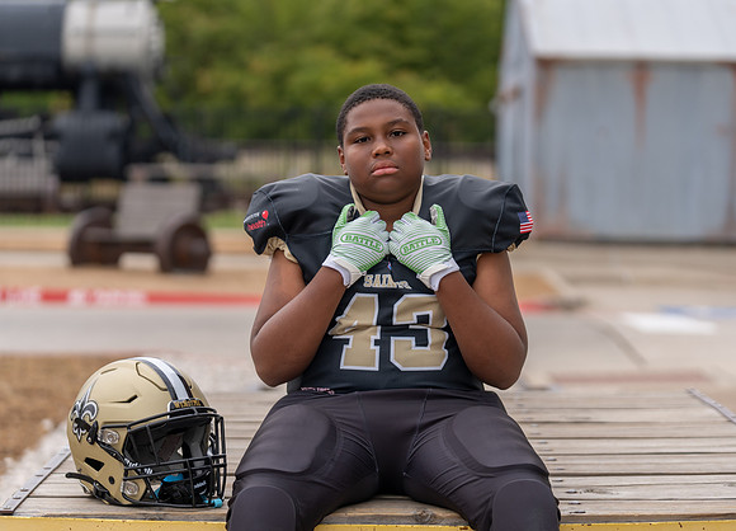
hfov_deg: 19.3
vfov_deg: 14.0
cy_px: 263
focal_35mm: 103
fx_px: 2158
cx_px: 402
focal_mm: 93
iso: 160
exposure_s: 1/320
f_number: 2.8
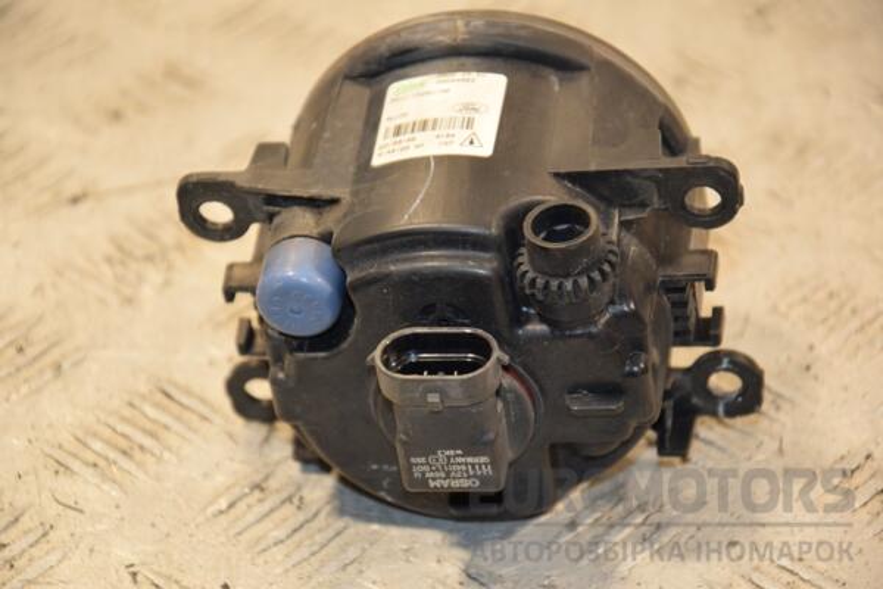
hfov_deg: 13.0
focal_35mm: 158
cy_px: 294
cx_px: 442
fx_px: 3863
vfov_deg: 8.7
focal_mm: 105
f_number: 5.6
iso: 800
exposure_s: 1/125
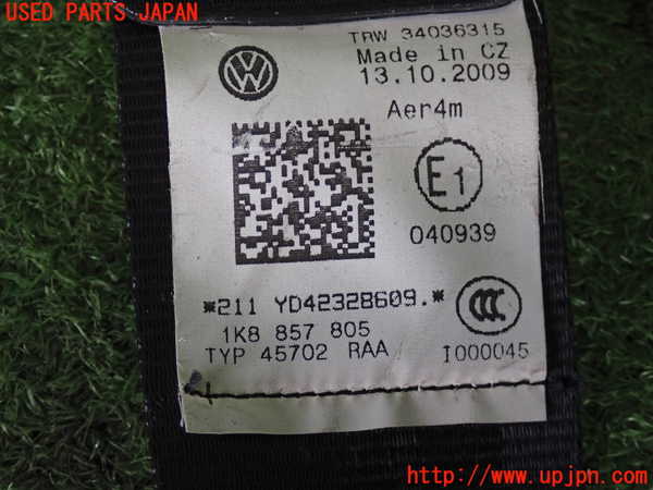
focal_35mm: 77
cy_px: 245
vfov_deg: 19.1
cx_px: 326
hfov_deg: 25.3
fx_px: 1453
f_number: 4.1
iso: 500
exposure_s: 1/80
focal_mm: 13.65
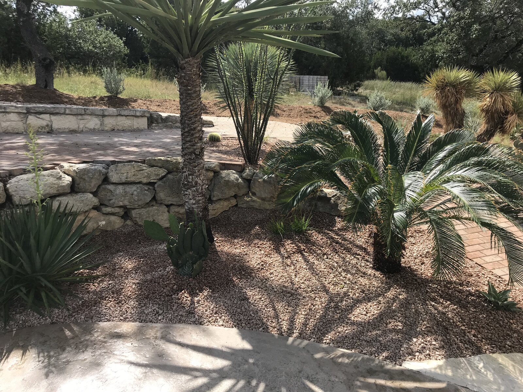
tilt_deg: -17.5
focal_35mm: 28
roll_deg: +1.1
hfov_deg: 63.4
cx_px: 262
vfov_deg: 49.7
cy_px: 196
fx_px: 423
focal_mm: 3.99
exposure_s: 1/1546
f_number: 1.8
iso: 20
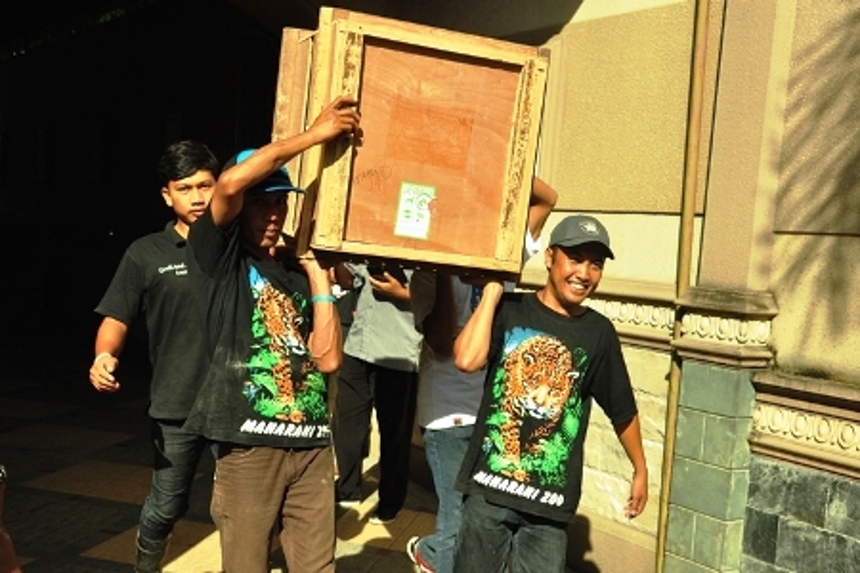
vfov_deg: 28.1
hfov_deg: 41.1
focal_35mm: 48
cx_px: 430
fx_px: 1147
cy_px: 286
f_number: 9
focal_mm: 32
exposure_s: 1/800
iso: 400
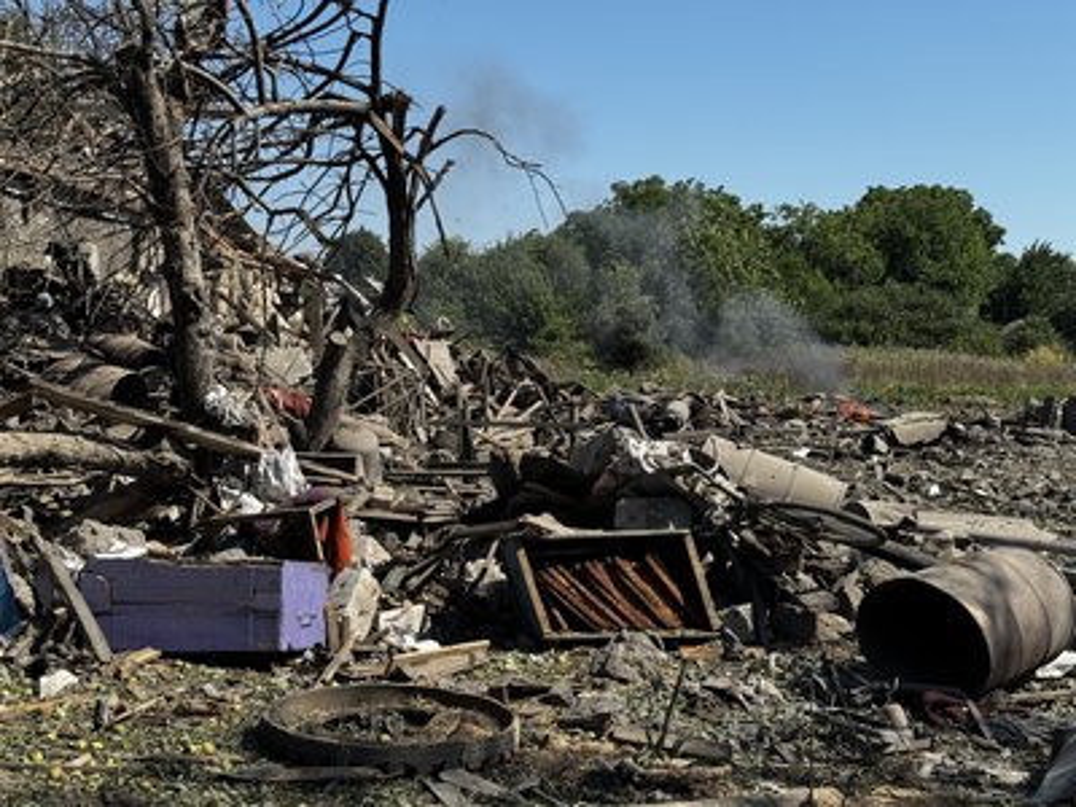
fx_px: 1492
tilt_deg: -2.3
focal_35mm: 48
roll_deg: -2.6
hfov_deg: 39.7
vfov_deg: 30.3
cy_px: 404
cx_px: 538
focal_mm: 6.76
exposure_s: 1/3257
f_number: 1.78
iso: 64
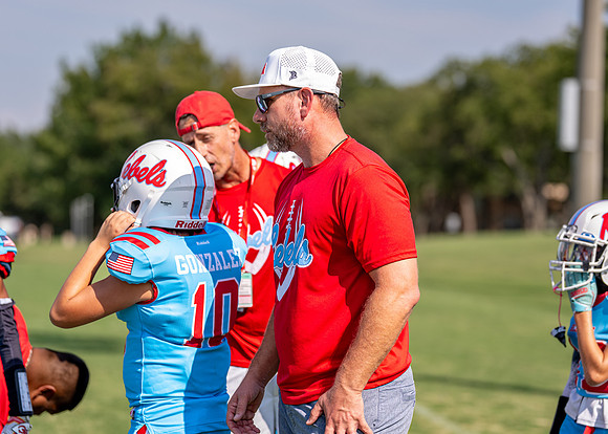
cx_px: 280
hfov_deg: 14.9
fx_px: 2318
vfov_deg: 10.7
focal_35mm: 134
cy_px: 201
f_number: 2.8
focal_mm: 115
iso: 125
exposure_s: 1/1600
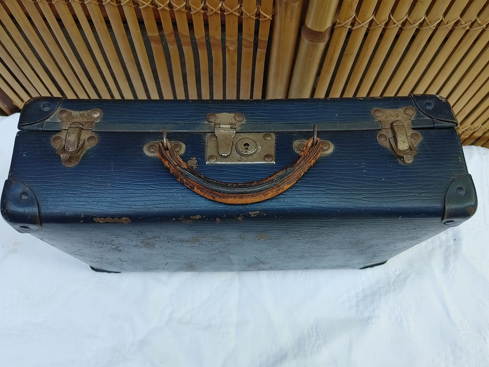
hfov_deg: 67.3
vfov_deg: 53.1
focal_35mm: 26
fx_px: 367
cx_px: 244
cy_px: 184
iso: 100
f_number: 1.8
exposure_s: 1/100
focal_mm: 4.81
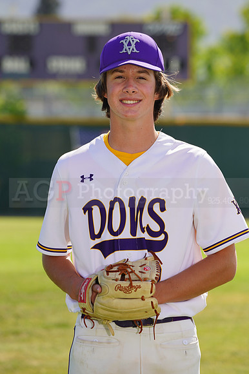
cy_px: 187
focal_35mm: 268
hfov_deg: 5.1
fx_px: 2784
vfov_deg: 7.7
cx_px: 124
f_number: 8
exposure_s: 1/250
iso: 100
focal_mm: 268
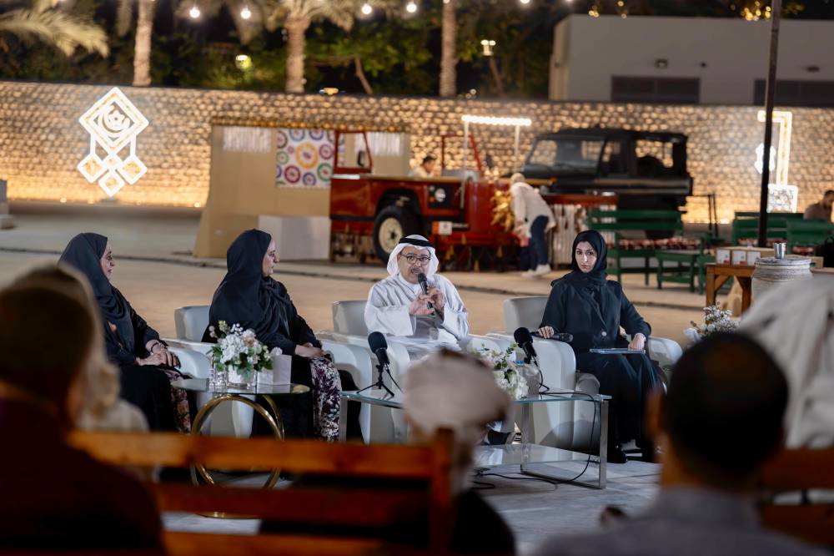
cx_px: 417
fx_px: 2223
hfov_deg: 21.2
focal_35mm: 96
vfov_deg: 14.2
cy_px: 278
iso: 1600
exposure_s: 1/125
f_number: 2.8
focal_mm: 96
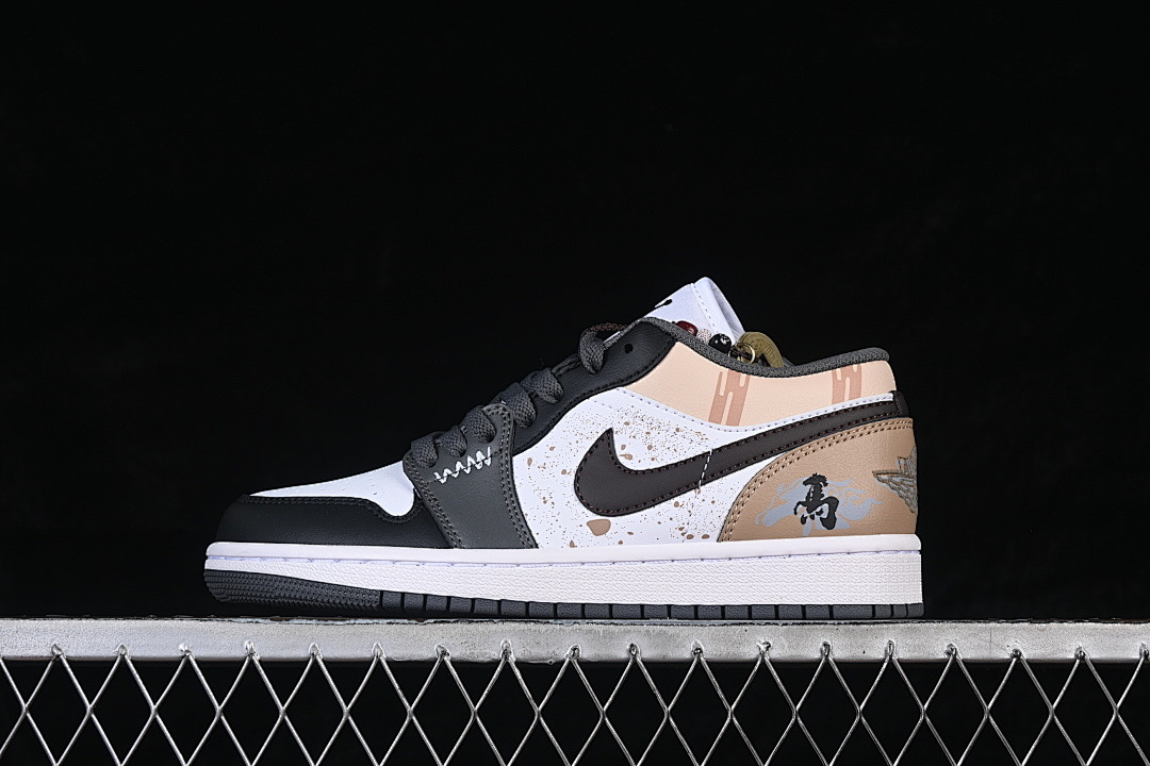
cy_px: 383
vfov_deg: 18.2
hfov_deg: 27.0
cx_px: 575
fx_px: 2396
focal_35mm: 75
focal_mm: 50
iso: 160
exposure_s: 1/80
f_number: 8
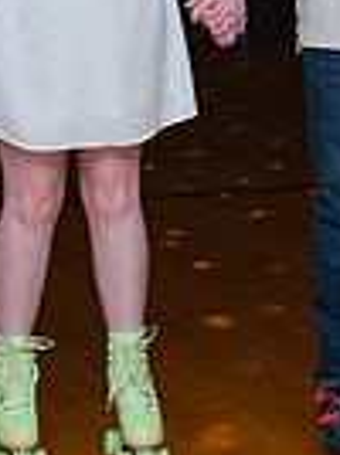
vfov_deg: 11.4
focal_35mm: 170
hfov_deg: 8.7
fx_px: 2233
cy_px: -126
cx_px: 214
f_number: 3.2
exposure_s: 1/200
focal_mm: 35
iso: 1000
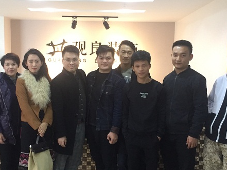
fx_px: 302
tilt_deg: -6.1
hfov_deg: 41.1
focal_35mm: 46
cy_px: 91
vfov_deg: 31.5
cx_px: 98
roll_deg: -1.8
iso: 250
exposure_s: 1/20
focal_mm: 4.15
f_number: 2.2
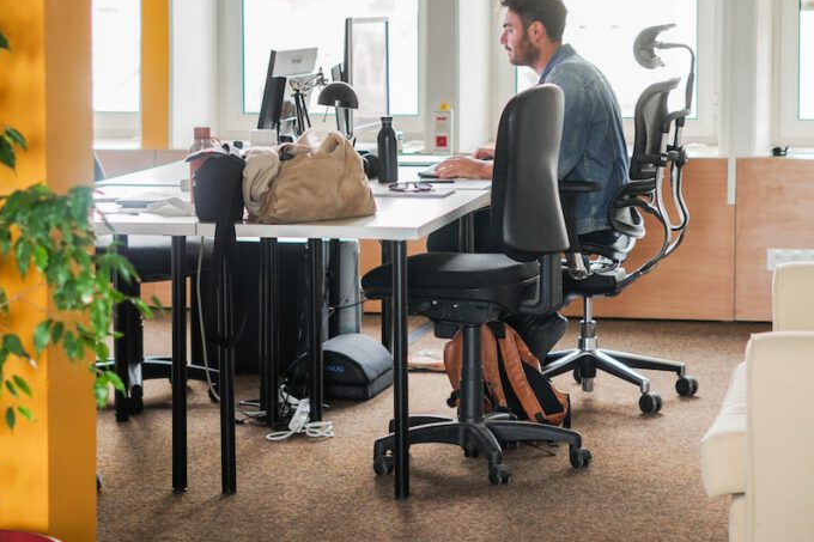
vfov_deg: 12.1
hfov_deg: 18.1
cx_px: 508
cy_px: 156
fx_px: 2554
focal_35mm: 113
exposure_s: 1/60
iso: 250
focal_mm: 50
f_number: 2.2
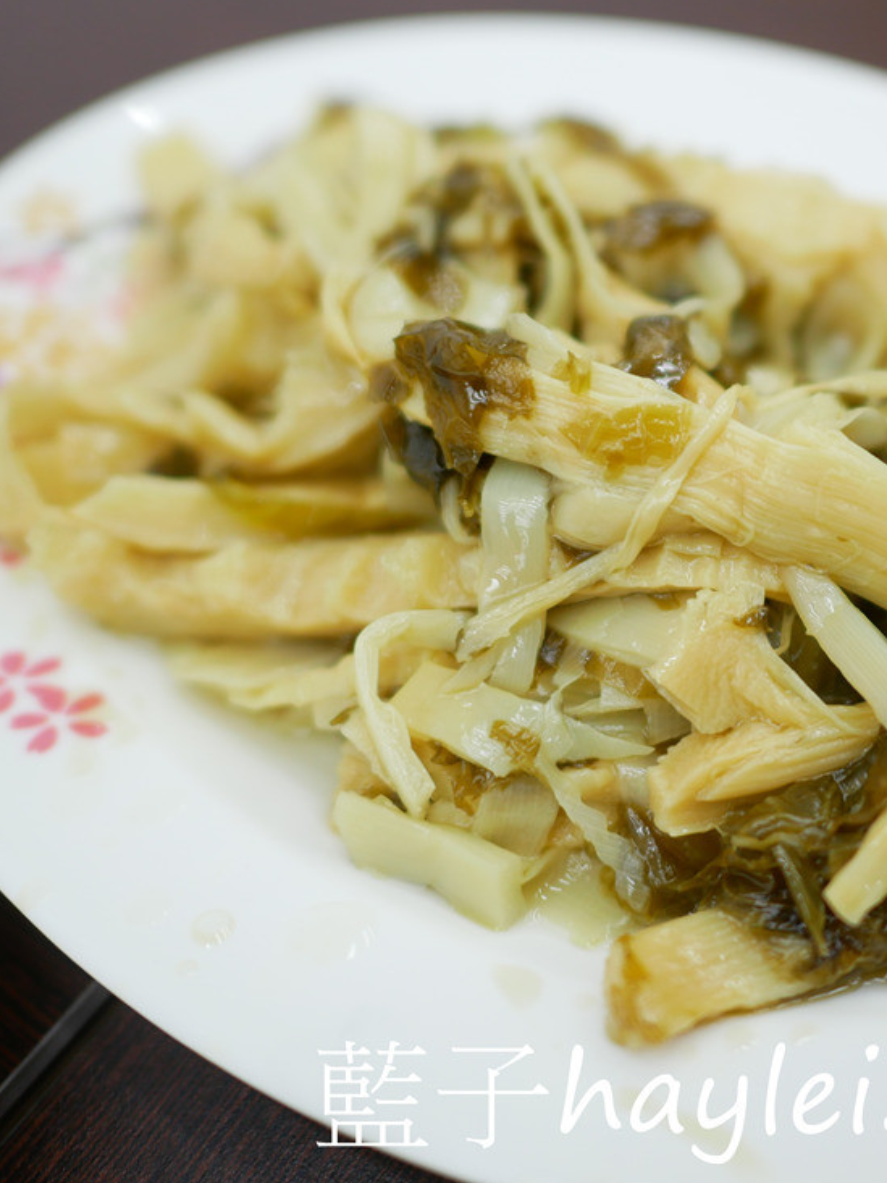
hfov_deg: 33.9
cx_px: 737
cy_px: 583
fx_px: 1401
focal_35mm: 41
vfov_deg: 45.8
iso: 200
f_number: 1.7
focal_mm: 15
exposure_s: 1/100
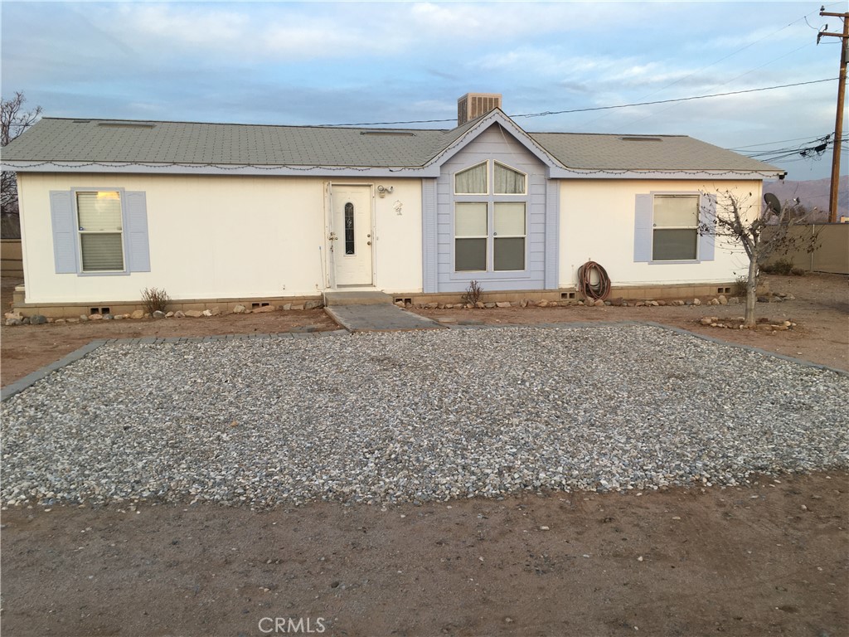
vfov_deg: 48.2
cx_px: 424
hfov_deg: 61.7
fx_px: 711
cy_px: 318
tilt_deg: -6.9
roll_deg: +1.0
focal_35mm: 29
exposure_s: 1/120
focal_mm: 4.15
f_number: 2.2
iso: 25
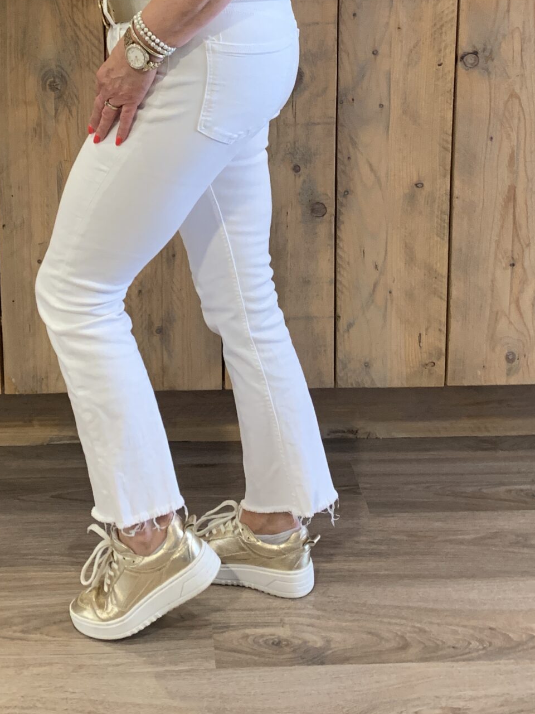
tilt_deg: -11.8
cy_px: 99
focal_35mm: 52
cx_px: 183
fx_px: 1072
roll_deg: +0.4
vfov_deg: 35.1
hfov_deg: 27.9
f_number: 1.8
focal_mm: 4.25
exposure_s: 1/50
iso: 250
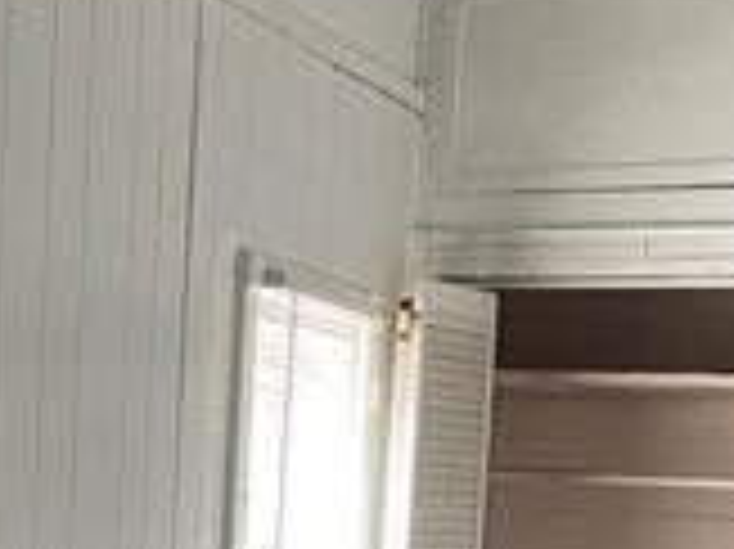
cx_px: -63
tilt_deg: -3.2
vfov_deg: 14.6
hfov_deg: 19.3
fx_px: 2076
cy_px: 652
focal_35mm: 98
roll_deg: -3.0
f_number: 1.6
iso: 160
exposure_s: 1/59
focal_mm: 5.1
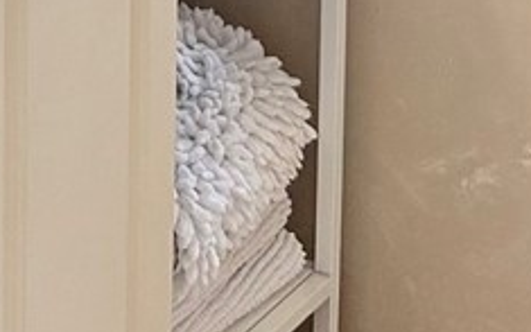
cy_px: -754
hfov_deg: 11.5
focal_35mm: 173
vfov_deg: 6.7
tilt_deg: -7.7
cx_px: -305
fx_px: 2504
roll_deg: +0.2
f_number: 1.78
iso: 100
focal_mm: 6.76
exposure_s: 1/195
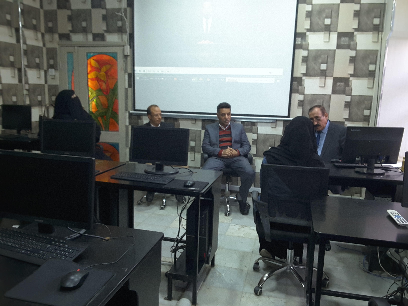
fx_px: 365
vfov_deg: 45.4
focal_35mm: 31
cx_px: 204
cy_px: 153
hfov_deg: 58.4
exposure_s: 1/24
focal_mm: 2.9
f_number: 1.9
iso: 160
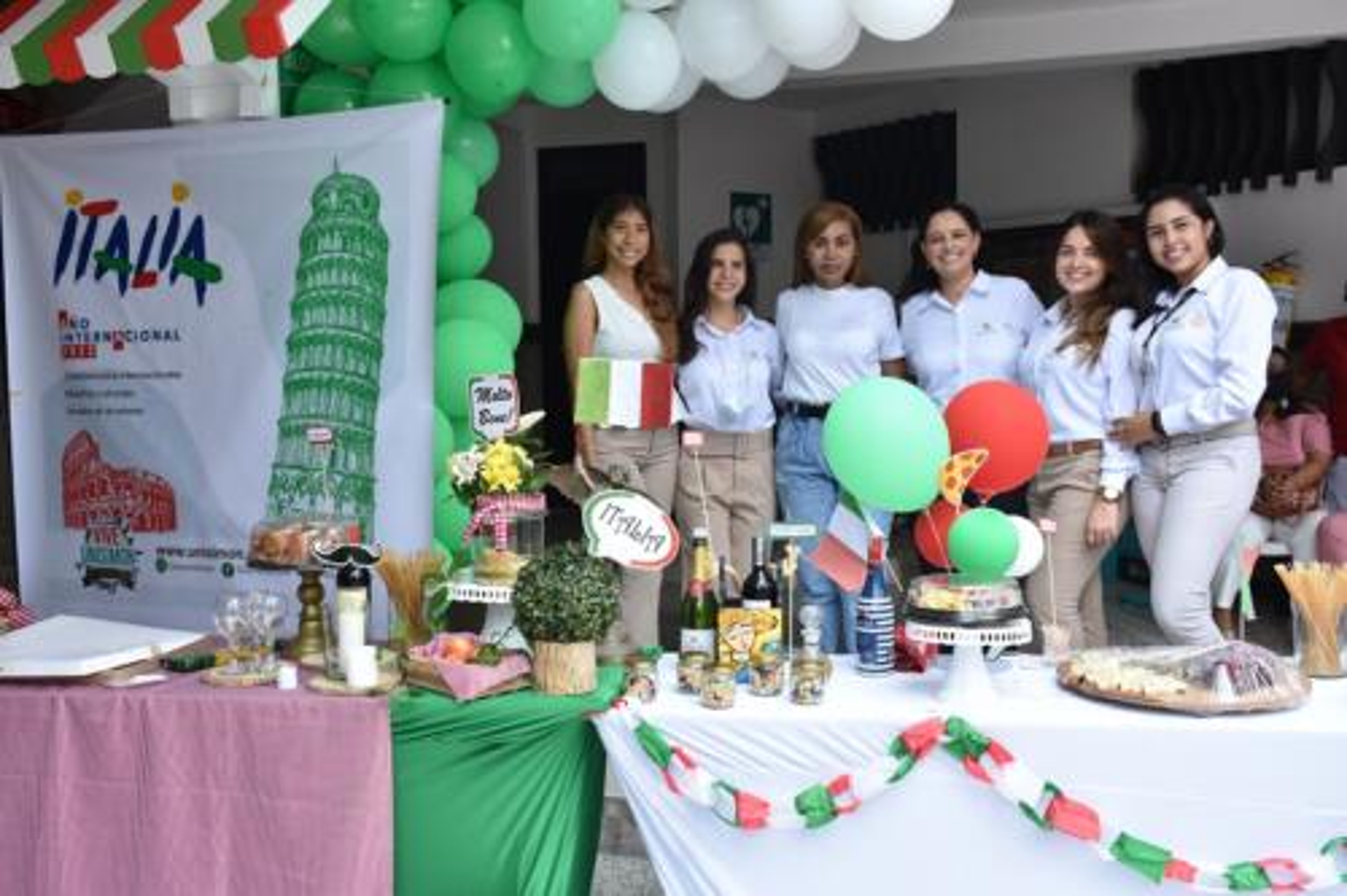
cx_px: 674
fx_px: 1346
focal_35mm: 36
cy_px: 448
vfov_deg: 36.8
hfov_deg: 53.1
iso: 400
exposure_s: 1/125
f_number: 6.3
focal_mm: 24
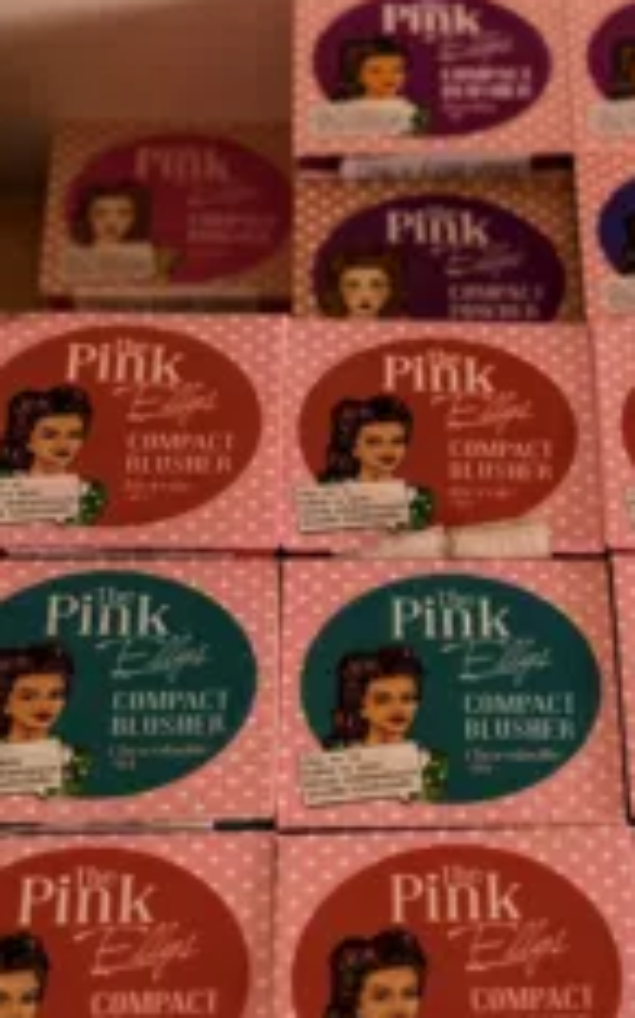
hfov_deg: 14.8
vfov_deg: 23.5
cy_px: 814
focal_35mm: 87
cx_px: 613
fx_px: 2412
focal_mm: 6.76
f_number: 1.78
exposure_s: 1/40
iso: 320
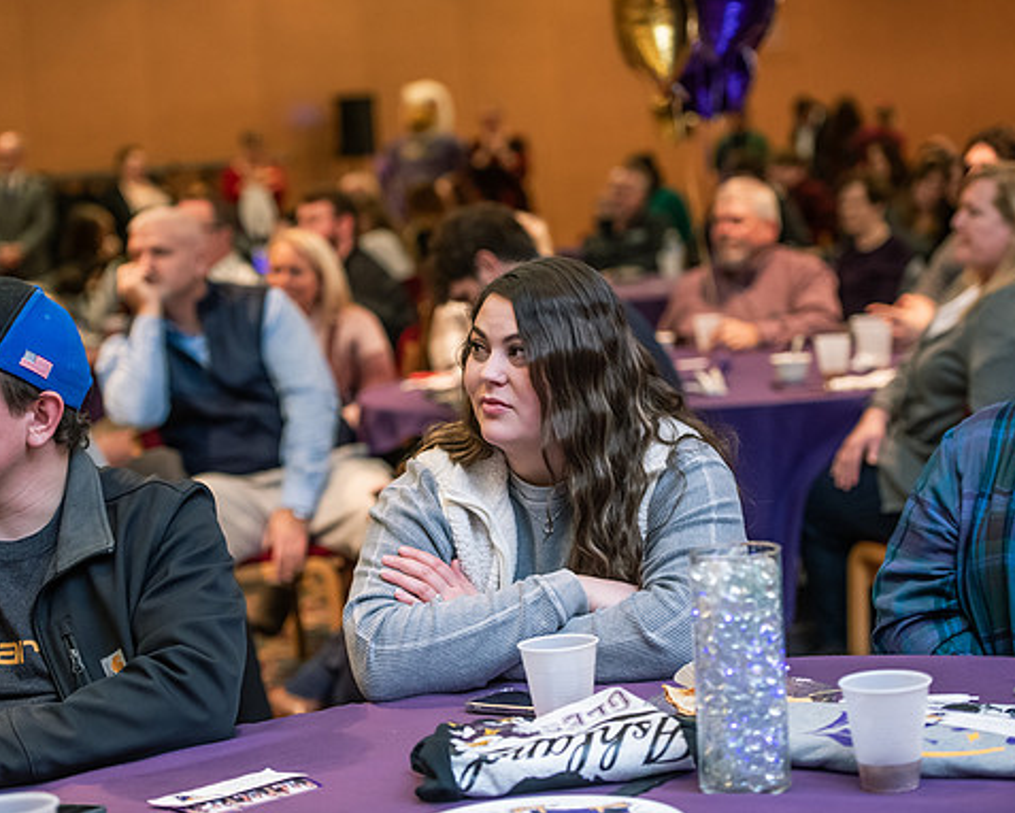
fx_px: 2675
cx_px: 455
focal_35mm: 89
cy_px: 408
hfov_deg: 21.5
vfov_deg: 17.3
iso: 2000
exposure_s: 1/160
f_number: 3.2
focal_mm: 78
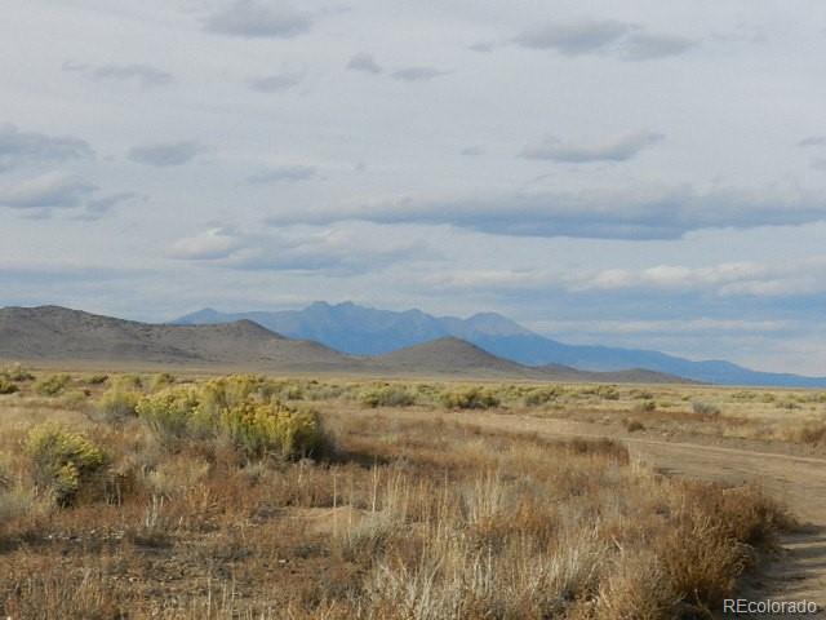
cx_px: 413
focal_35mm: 84
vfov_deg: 17.6
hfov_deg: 23.3
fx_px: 2004
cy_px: 310
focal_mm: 14.9
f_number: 4.4
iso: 160
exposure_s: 1/100
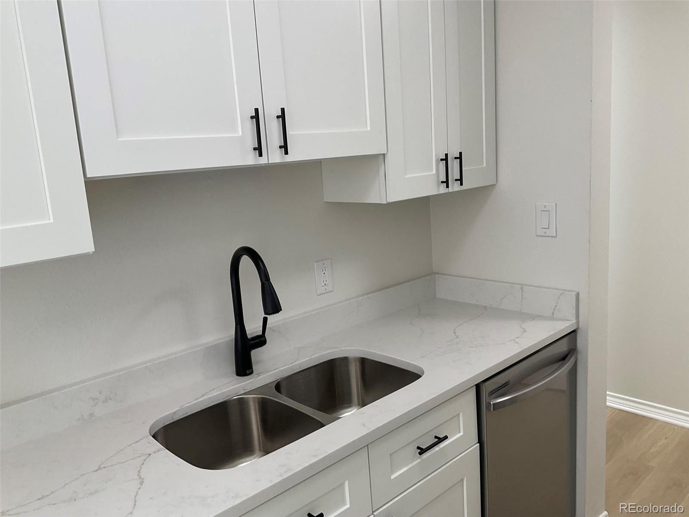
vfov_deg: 48.2
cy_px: 258
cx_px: 344
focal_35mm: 29
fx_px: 577
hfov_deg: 61.7
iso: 32
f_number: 1.8
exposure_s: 1/120
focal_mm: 3
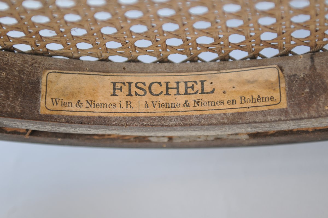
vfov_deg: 13.0
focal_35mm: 105
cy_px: 109
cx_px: 164
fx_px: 955
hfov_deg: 19.5
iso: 200
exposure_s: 1/250
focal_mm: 70
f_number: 2.8
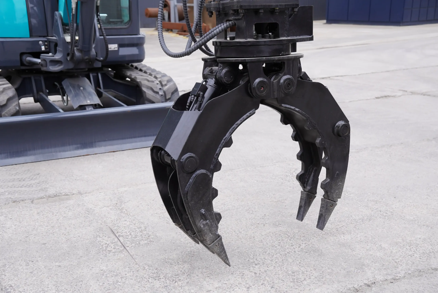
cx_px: 219
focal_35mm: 46
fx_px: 566
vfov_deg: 29.0
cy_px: 146
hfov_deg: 42.3
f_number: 4
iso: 250
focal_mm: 31
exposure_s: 1/400
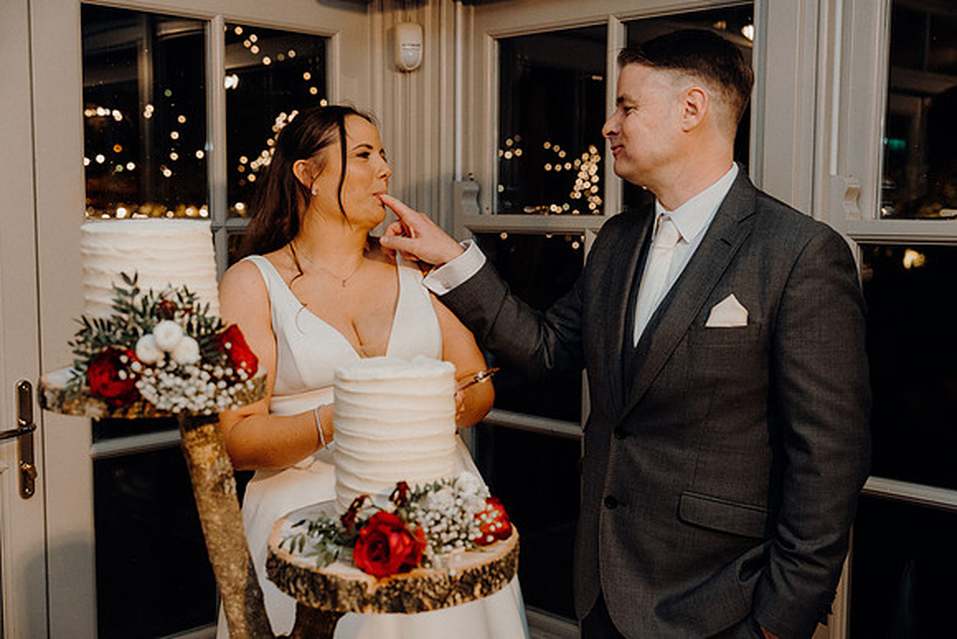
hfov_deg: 45.4
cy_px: 320
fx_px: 1143
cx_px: 478
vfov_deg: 31.2
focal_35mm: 43
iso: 2500
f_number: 3.5
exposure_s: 1/160
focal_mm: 43
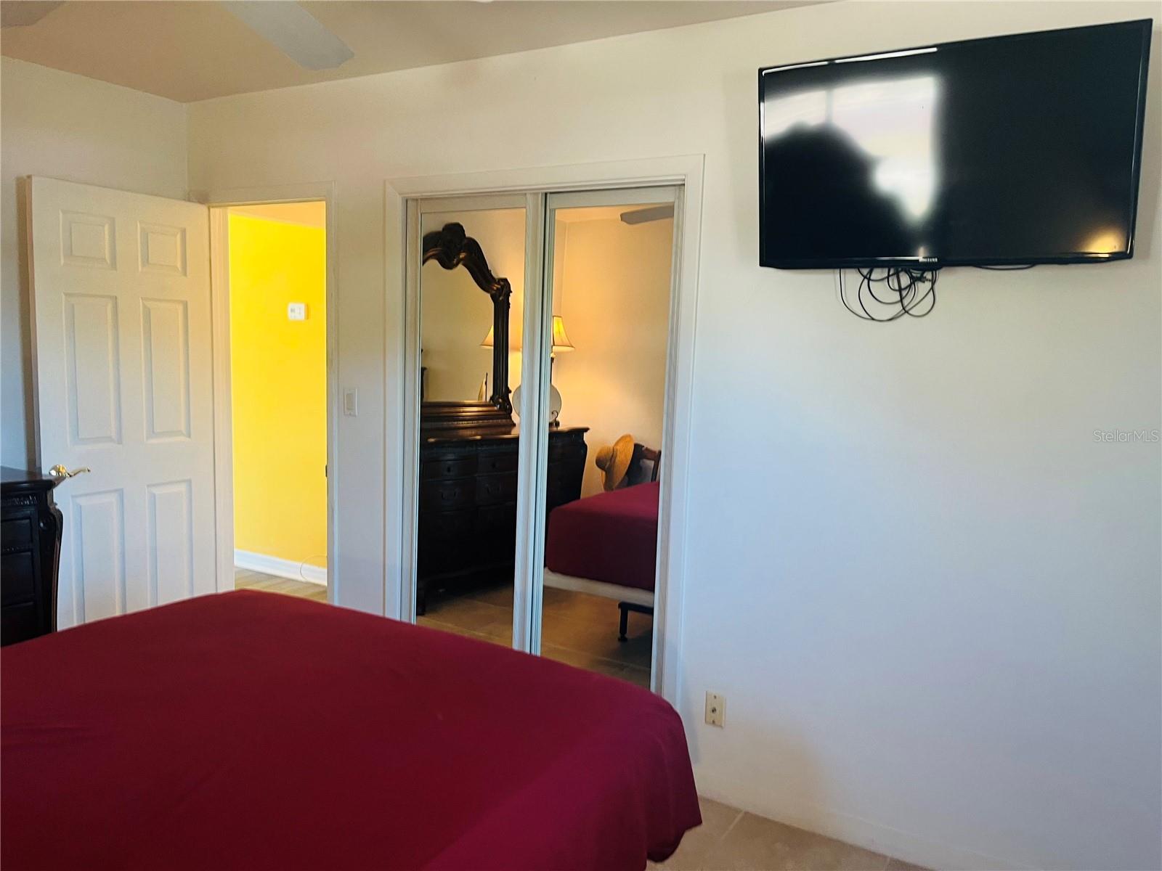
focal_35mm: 26
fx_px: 873
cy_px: 436
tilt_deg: -5.7
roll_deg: -0.9
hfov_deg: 67.3
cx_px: 581
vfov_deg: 53.1
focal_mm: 5.1
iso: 125
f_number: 1.6
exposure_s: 1/60
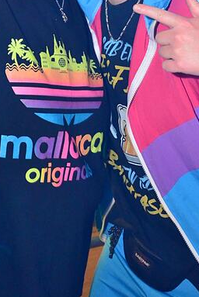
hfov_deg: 15.2
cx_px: 99
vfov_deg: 22.2
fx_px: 745
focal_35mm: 90
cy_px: 47
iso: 3200
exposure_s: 1/25
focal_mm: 32
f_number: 5.6
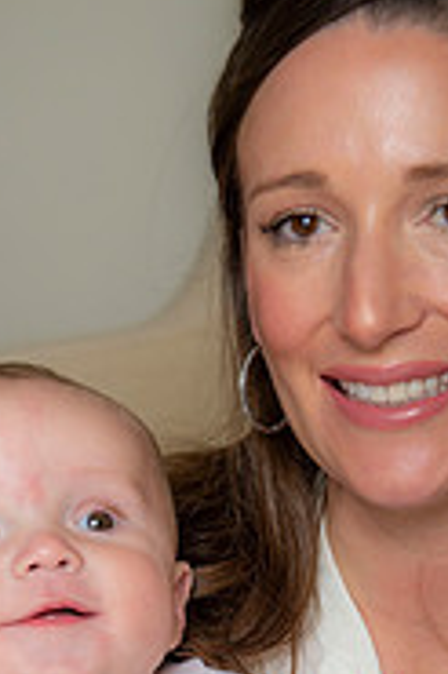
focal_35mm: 136
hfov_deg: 10.1
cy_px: 761
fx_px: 2543
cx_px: 282
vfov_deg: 14.7
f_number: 5
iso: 200
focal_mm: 56
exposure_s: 1/200
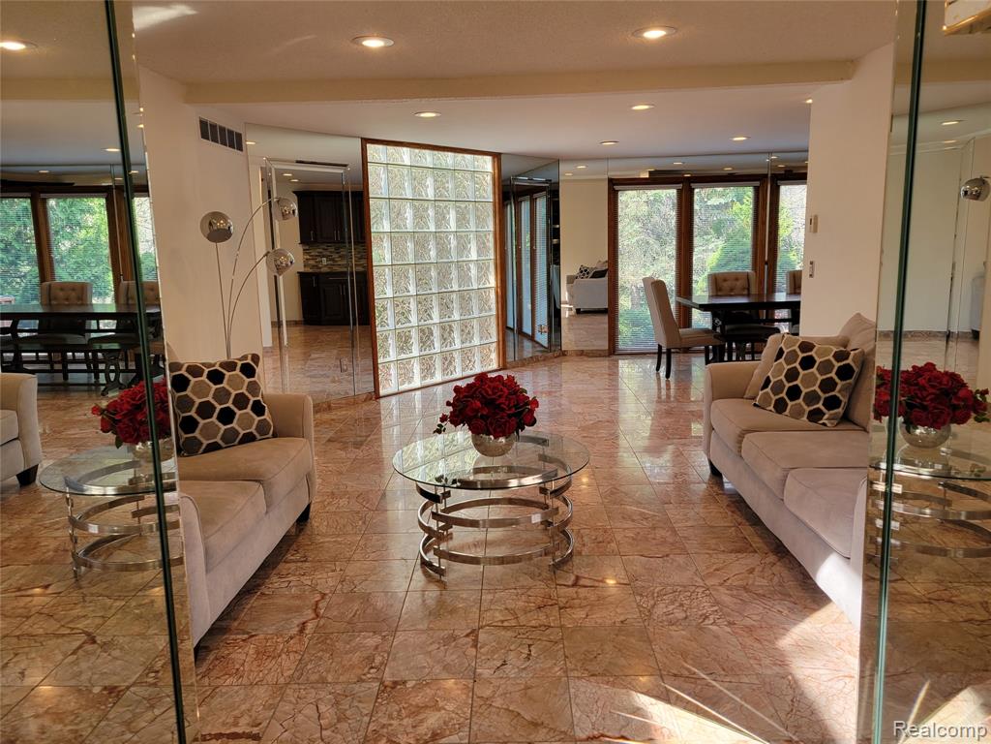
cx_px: 496
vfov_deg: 53.1
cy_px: 372
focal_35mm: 26
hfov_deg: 67.3
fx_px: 744
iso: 50
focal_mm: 5.4
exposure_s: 1/120
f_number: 1.8
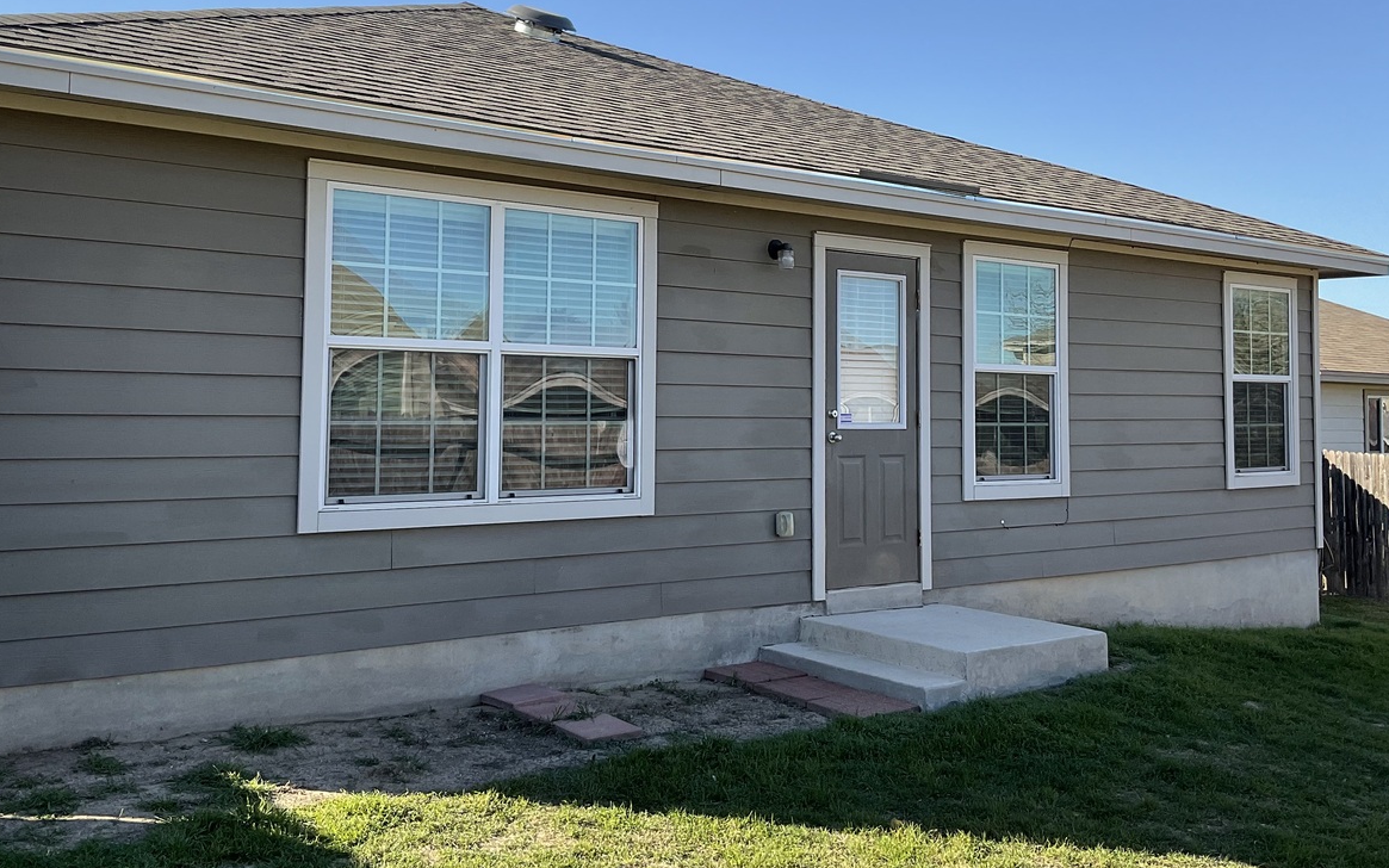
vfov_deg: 33.4
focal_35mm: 38
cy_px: 311
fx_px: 1438
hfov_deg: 51.5
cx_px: 678
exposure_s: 1/944
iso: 16
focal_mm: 3
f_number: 1.8
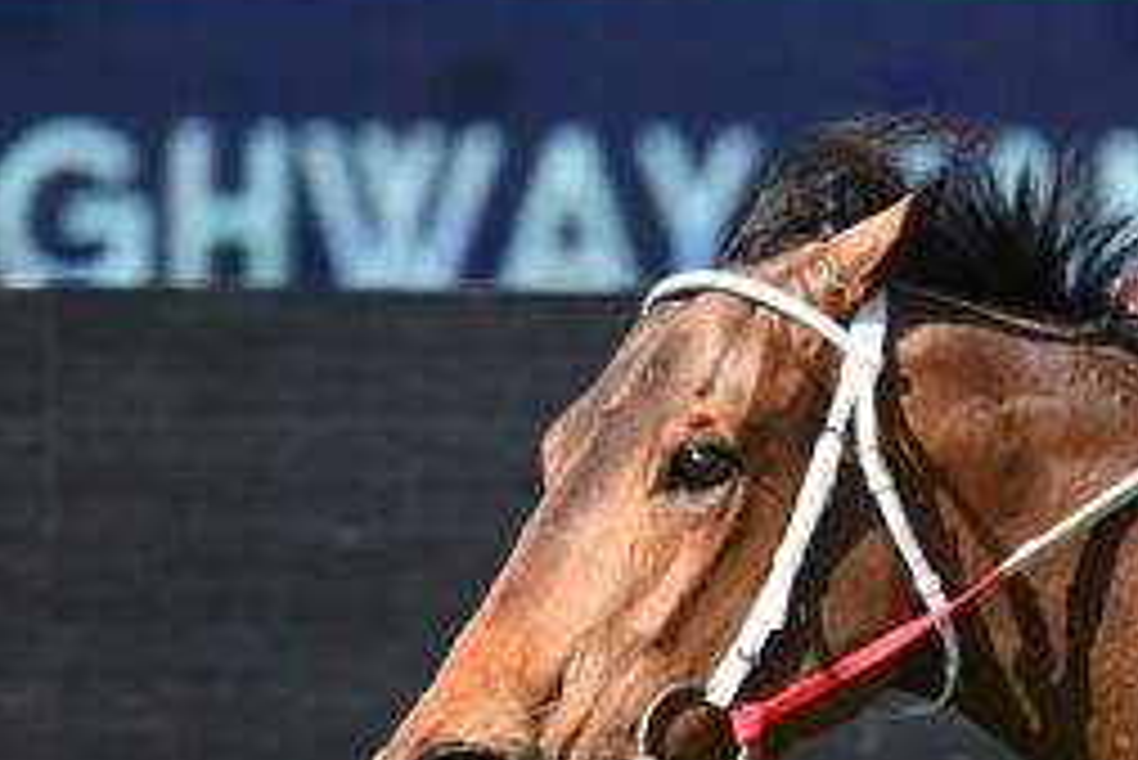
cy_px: 1073
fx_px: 33241
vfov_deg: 1.3
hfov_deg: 2.0
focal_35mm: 1051
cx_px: 1934
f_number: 5.6
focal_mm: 260
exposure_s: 1/1600
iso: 720
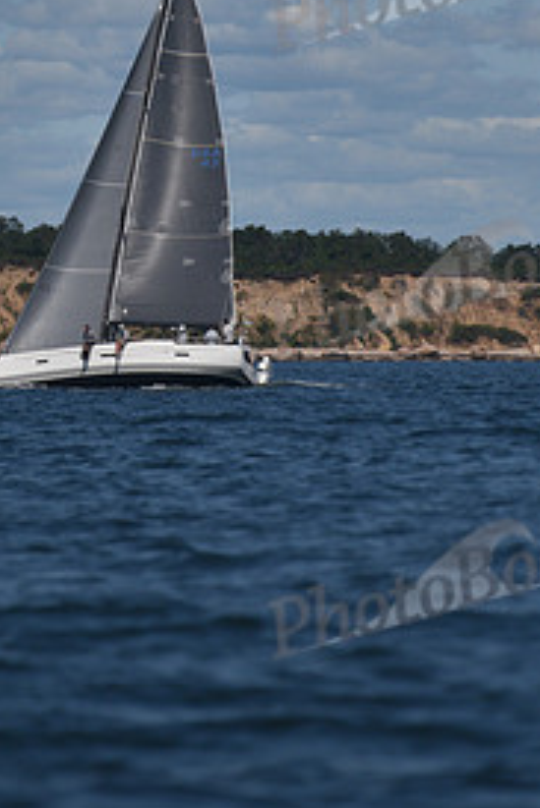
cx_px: 117
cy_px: 171
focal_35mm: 423
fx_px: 9505
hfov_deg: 3.3
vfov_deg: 4.9
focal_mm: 200
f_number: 2.8
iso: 250
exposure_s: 1/8000
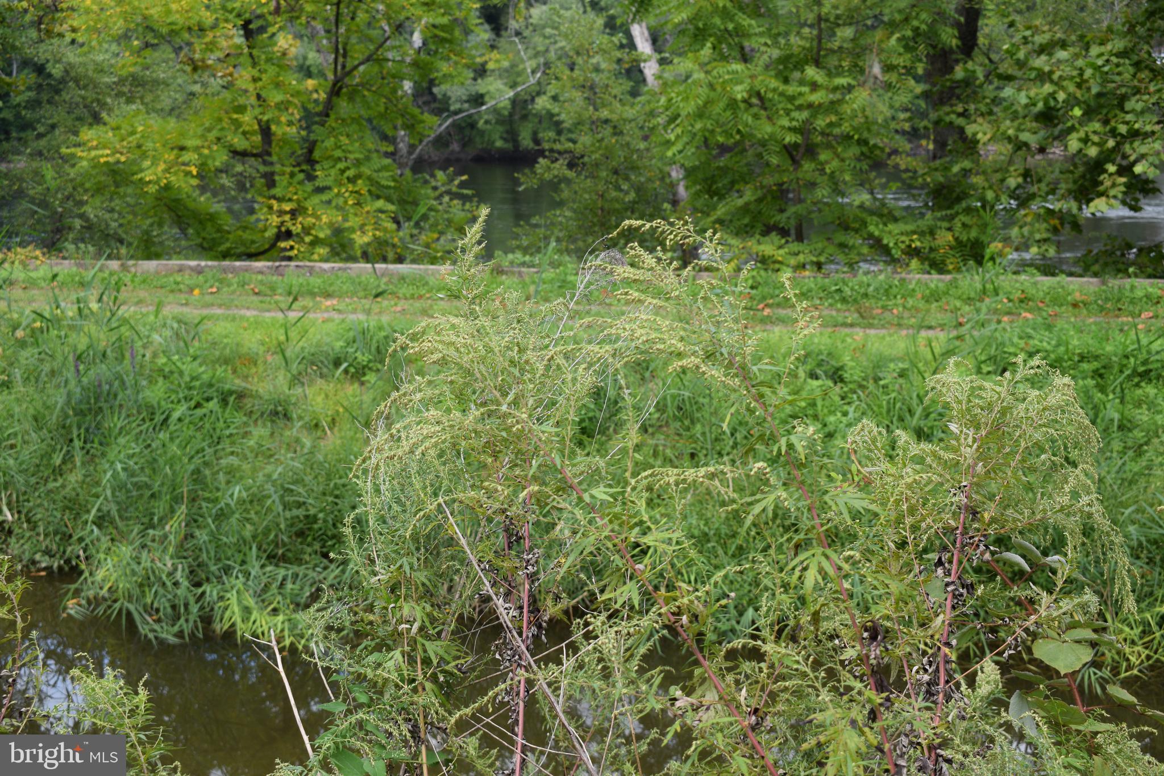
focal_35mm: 51
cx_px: 582
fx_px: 1649
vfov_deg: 26.5
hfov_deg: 38.9
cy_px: 388
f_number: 8
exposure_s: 1/250
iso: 360
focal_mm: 34
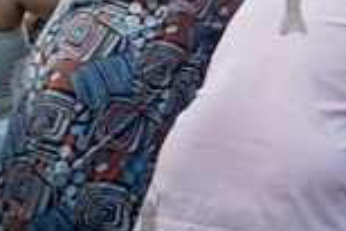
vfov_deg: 10.1
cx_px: 582
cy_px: -113
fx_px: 1270
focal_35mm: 132
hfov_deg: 14.1
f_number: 3.5
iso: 800
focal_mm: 35
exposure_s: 1/320
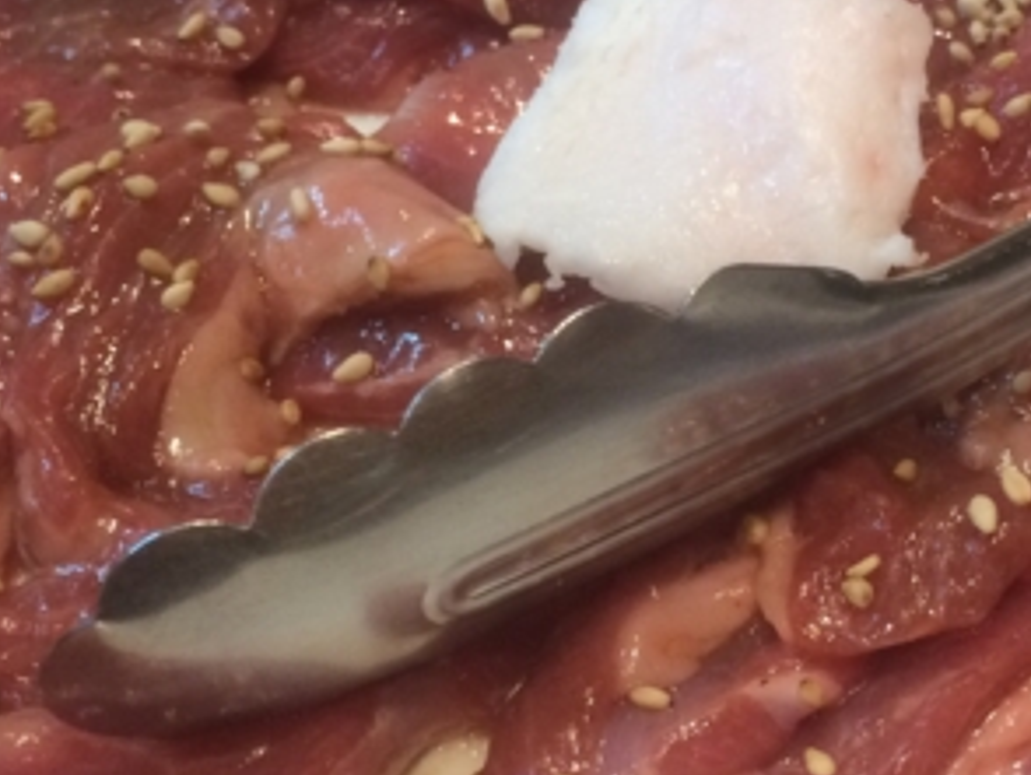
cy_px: 195
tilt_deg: -46.8
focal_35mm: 69
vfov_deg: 21.2
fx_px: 2057
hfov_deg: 28.0
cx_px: 673
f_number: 2.2
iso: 160
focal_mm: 4.15
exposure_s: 1/30
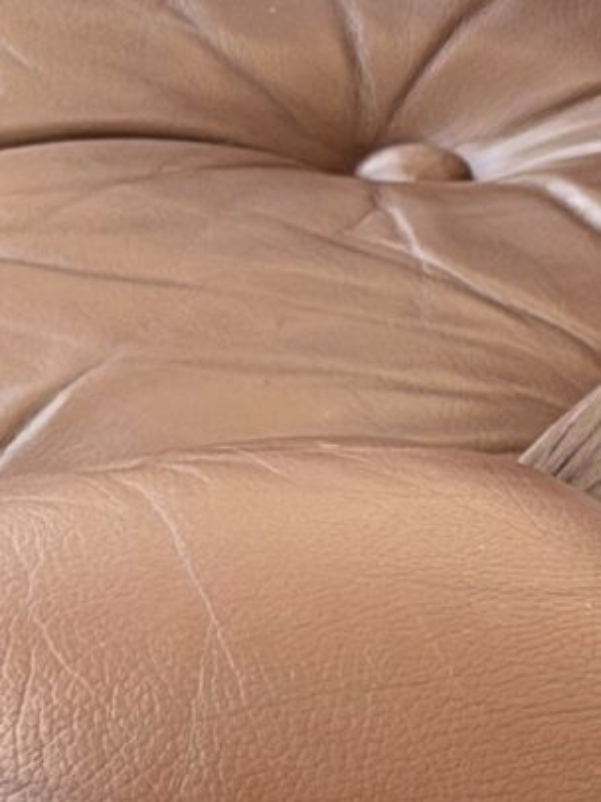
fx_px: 7022
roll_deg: -0.3
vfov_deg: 6.5
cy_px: 363
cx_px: 1340
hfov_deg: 4.8
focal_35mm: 303
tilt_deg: -23.2
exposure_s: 1/304
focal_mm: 6.76
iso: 80
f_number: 1.78
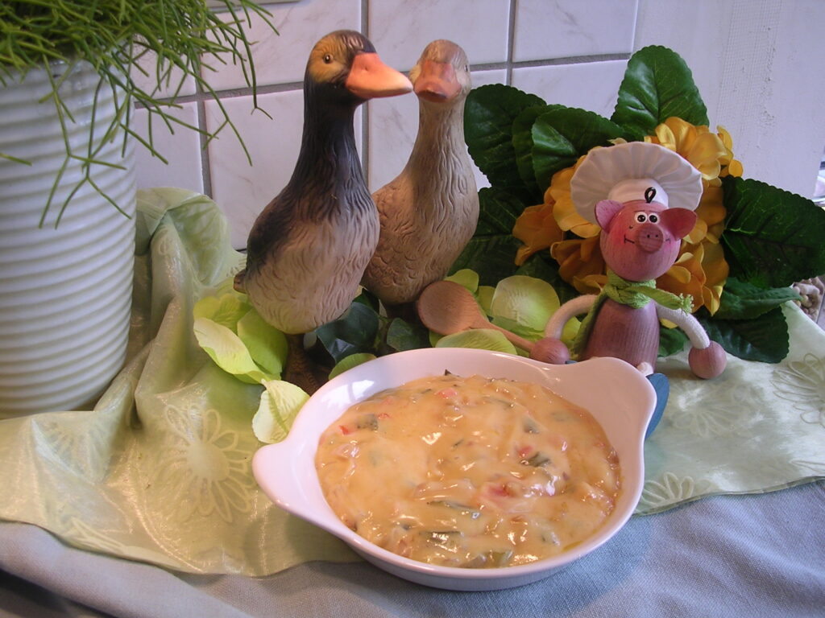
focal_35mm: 38
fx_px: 906
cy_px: 309
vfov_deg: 37.7
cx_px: 412
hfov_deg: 49.0
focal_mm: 5.8
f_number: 2.8
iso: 100
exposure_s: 1/54
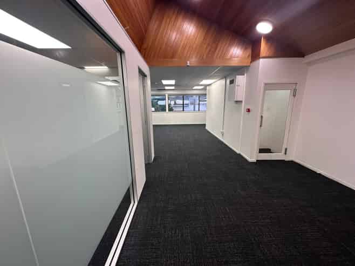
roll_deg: -0.4
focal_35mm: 14
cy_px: 133
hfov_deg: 102.1
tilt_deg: -8.0
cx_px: 178
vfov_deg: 85.6
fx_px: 144
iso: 125
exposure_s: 1/100
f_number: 2.2
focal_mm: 2.22
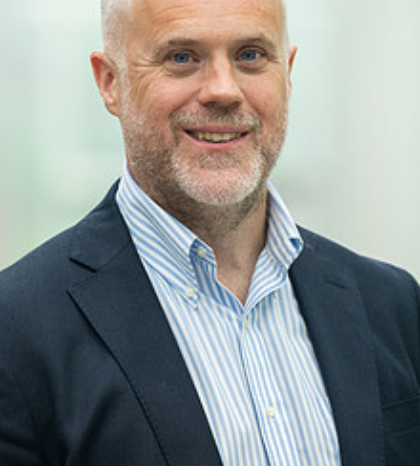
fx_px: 7291
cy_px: 215
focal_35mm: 503
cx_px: 230
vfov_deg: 3.7
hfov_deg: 3.3
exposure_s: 1/200
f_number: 3.5
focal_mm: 200
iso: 1000
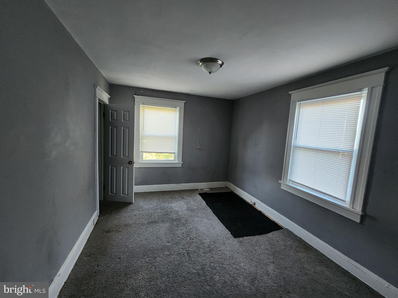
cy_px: 149
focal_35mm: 13
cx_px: 199
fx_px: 149
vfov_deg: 89.9
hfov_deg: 106.2
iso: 400
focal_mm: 2.2
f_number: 2.2
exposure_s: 1/60
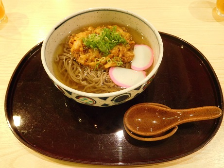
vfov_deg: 54.9
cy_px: 84
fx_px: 162
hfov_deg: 69.4
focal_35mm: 25
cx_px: 112
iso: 800
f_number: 3.4
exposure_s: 1/6
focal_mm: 4.5
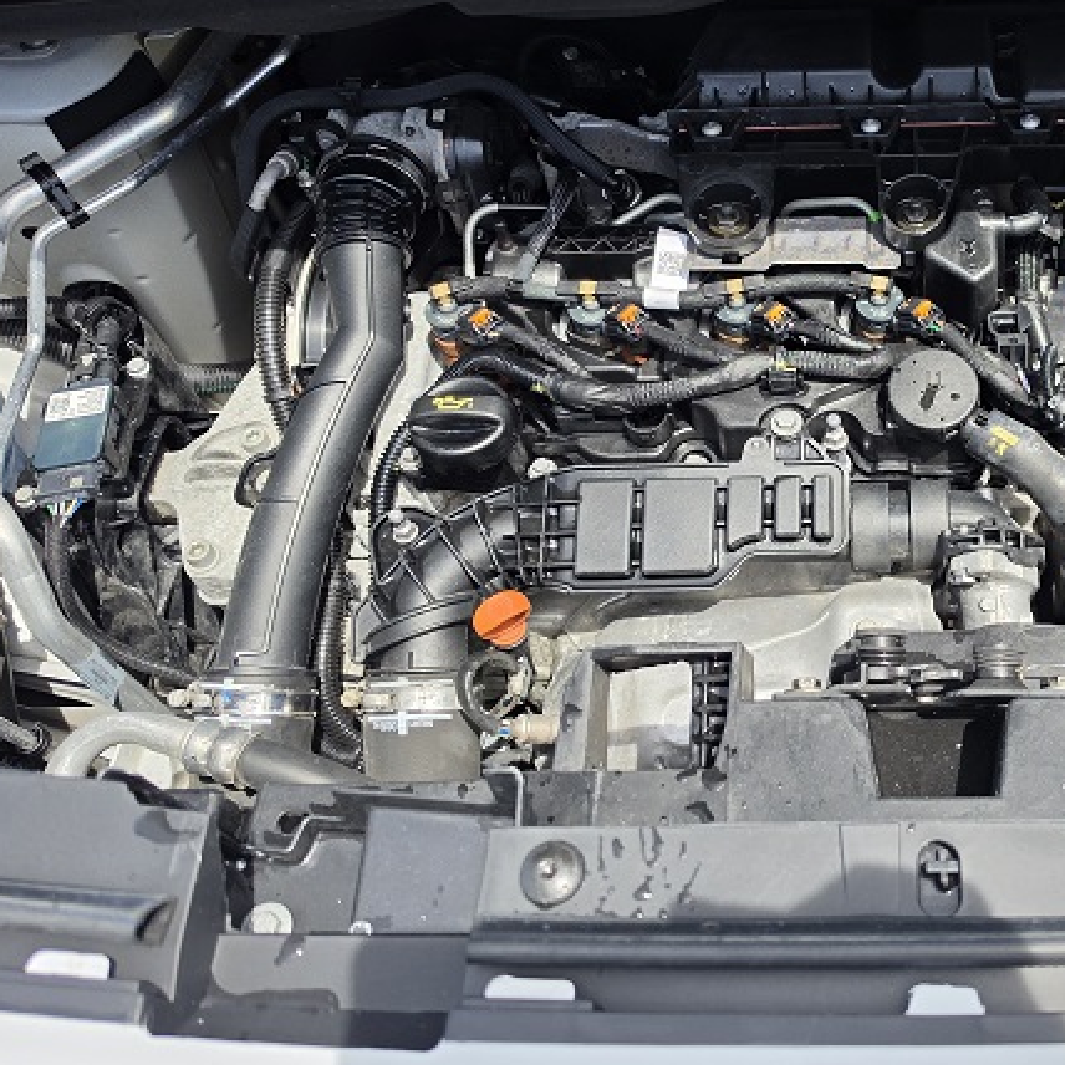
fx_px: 1323
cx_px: 888
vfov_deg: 43.5
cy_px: 406
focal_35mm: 38
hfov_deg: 41.5
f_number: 1.4
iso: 64
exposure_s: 1/4235
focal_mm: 6.5
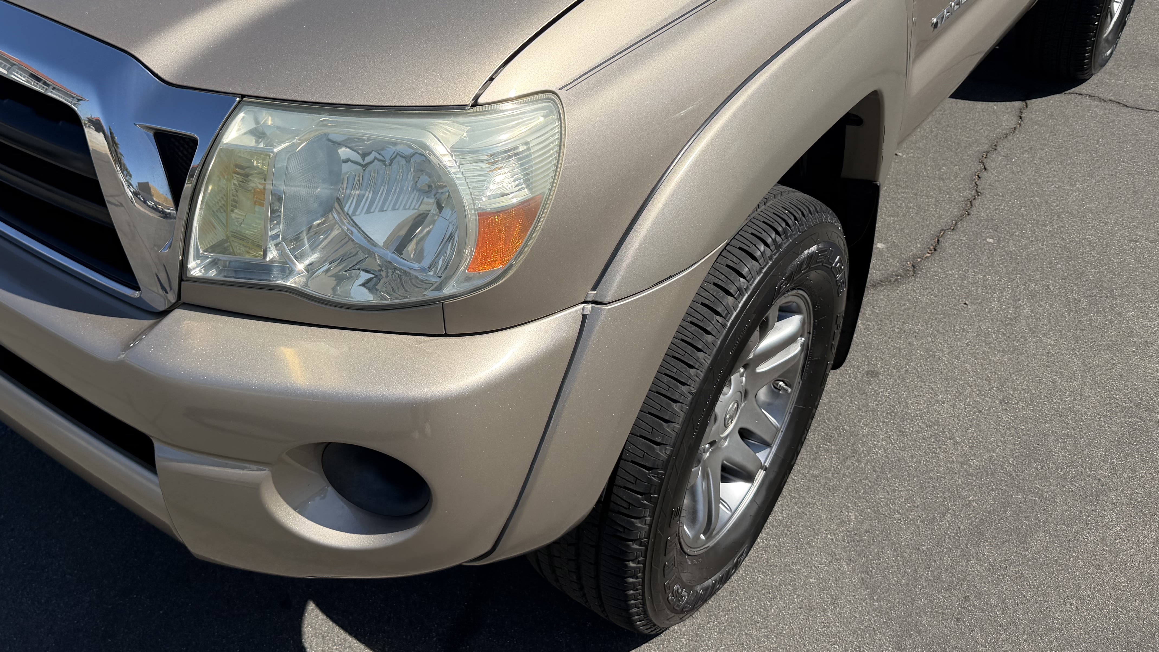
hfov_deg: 56.0
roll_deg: +0.4
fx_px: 1076
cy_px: 174
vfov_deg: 33.1
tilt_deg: -29.1
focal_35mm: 35
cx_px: 441
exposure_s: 1/4975
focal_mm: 6.76
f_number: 1.78
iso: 80
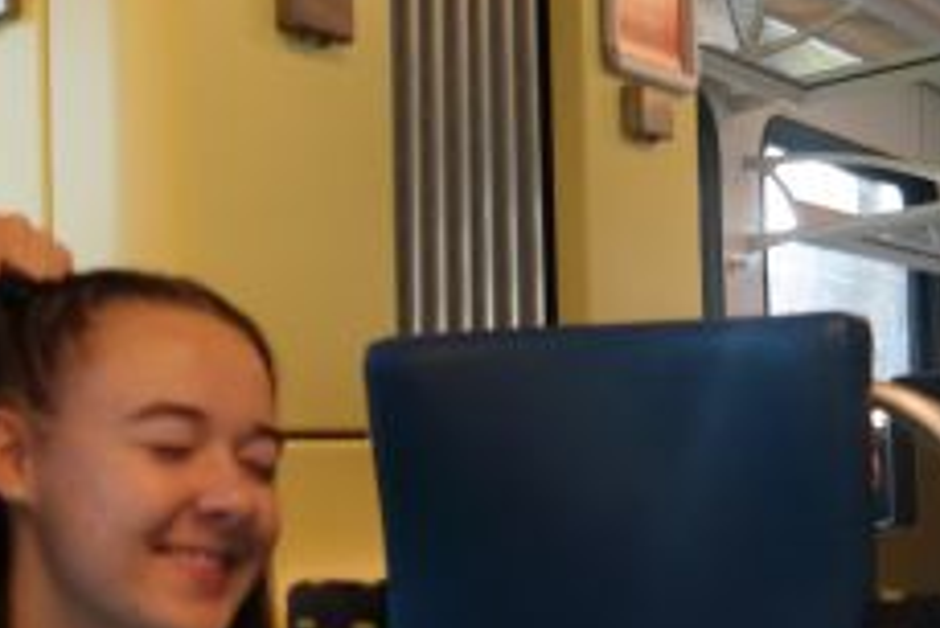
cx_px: -90
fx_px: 2116
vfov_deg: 16.9
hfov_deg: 23.5
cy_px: 404
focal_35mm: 81
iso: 200
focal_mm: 19
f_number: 3.5
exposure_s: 1/40
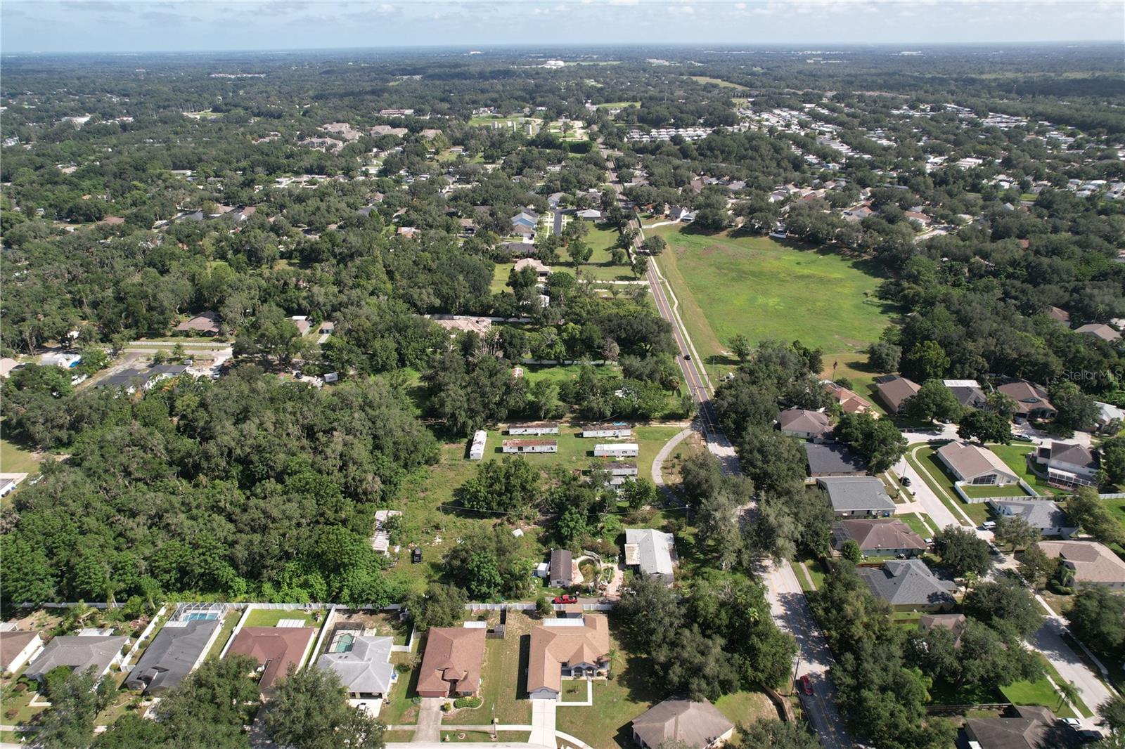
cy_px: 374
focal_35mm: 22
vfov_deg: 57.2
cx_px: 562
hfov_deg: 78.6
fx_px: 687
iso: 100
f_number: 2.8
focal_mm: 8.38
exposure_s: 1/320
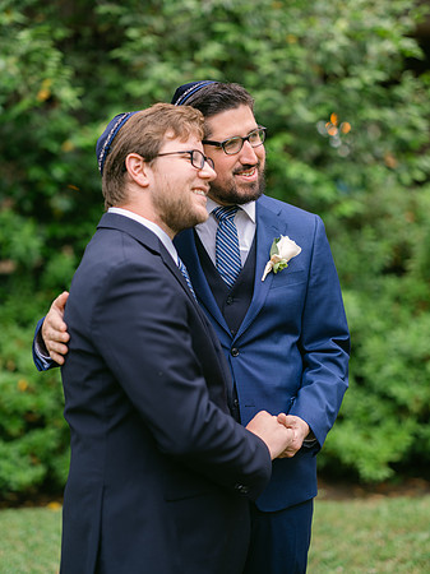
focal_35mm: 63
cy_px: 287
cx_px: 215
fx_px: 1044
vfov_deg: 30.7
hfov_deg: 23.3
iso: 80
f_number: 2
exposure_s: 1/300
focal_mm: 80
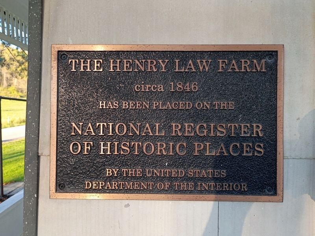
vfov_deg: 48.2
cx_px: 158
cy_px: 118
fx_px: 264
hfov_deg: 61.7
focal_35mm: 29
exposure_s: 1/60
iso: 130
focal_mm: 4.27
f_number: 1.8
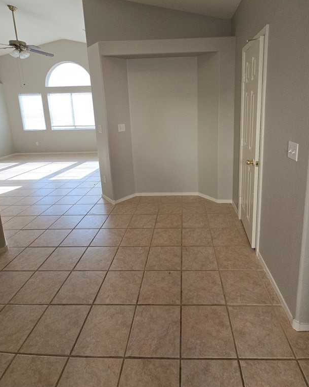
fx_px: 194
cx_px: 174
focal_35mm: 17
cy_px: 149
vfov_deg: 88.2
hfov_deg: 76.6
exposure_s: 1/120
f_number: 2.2
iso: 50
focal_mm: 2.2
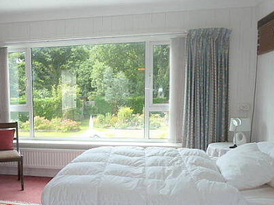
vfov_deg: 39.4
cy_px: 125
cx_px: 79
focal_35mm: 36
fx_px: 285
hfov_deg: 49.9
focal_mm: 4.1
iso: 100
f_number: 3.5
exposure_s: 1/100
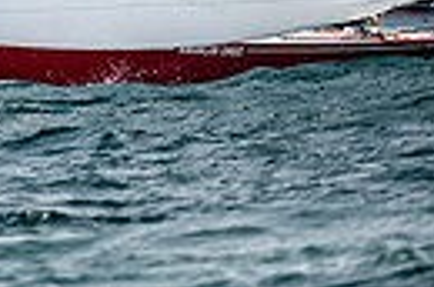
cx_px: -170
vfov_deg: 1.1
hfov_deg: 1.6
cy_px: -354
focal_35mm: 1295
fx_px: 15574
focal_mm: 290
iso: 400
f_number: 5
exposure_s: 1/3200
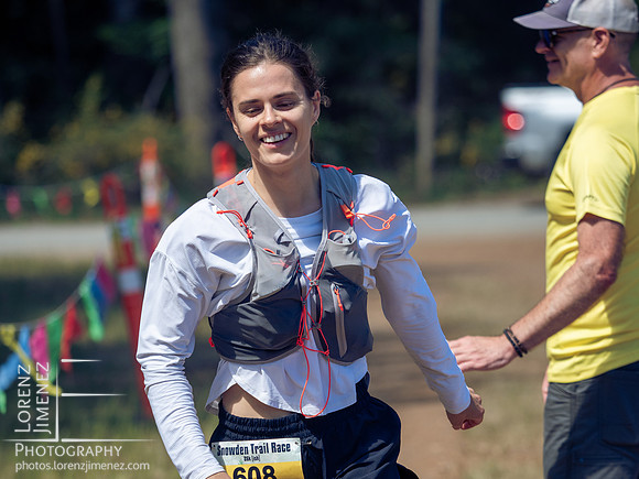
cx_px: 320
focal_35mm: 230
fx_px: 4246
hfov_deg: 8.6
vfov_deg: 6.5
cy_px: 240
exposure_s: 1/2000
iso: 250
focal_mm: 115
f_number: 2.8
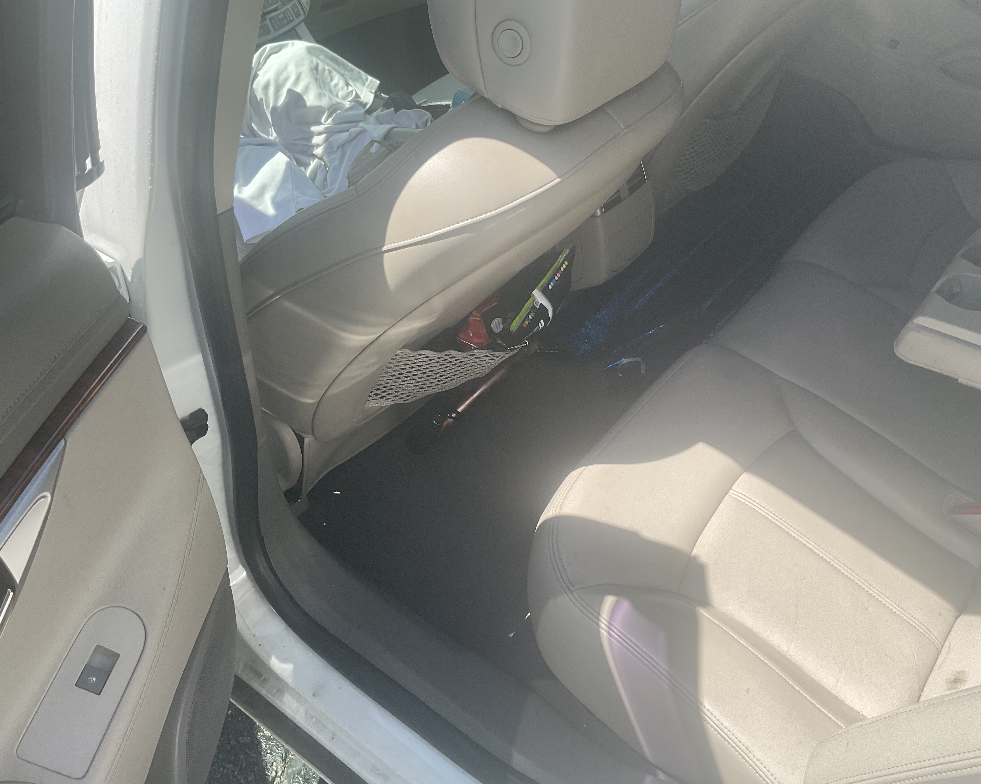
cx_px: 481
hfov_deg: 57.2
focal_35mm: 31
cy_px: 394
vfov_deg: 47.1
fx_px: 900
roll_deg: -0.5
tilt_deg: -40.3
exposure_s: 1/666
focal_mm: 3
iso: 16
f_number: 1.8
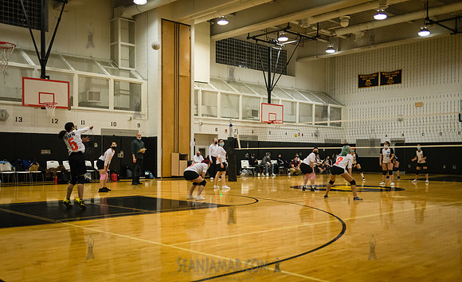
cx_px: 216
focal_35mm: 39
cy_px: 163
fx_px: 482
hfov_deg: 51.2
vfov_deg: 32.6
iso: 4000
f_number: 2.8
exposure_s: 1/320
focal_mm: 35
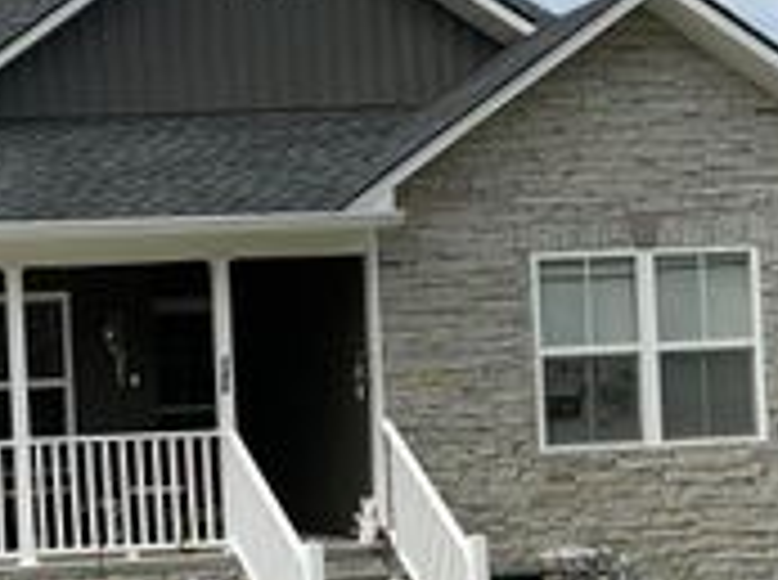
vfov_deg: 17.4
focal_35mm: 84
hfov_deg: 22.1
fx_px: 1884
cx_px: -63
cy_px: 456
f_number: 1.8
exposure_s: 1/2227
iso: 16
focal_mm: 3
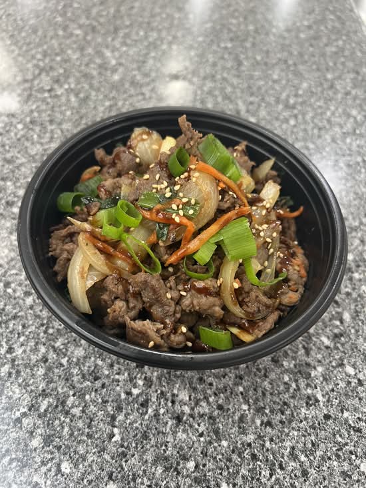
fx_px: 366
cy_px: 244
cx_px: 183
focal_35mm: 26
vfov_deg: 67.3
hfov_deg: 53.1
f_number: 1.5
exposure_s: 1/50
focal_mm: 5.7
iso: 125
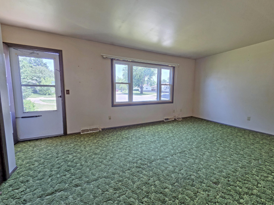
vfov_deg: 89.9
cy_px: 102
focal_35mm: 13
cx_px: 137
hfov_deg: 106.2
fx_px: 103
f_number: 2.2
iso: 160
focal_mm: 2.2
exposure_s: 1/120
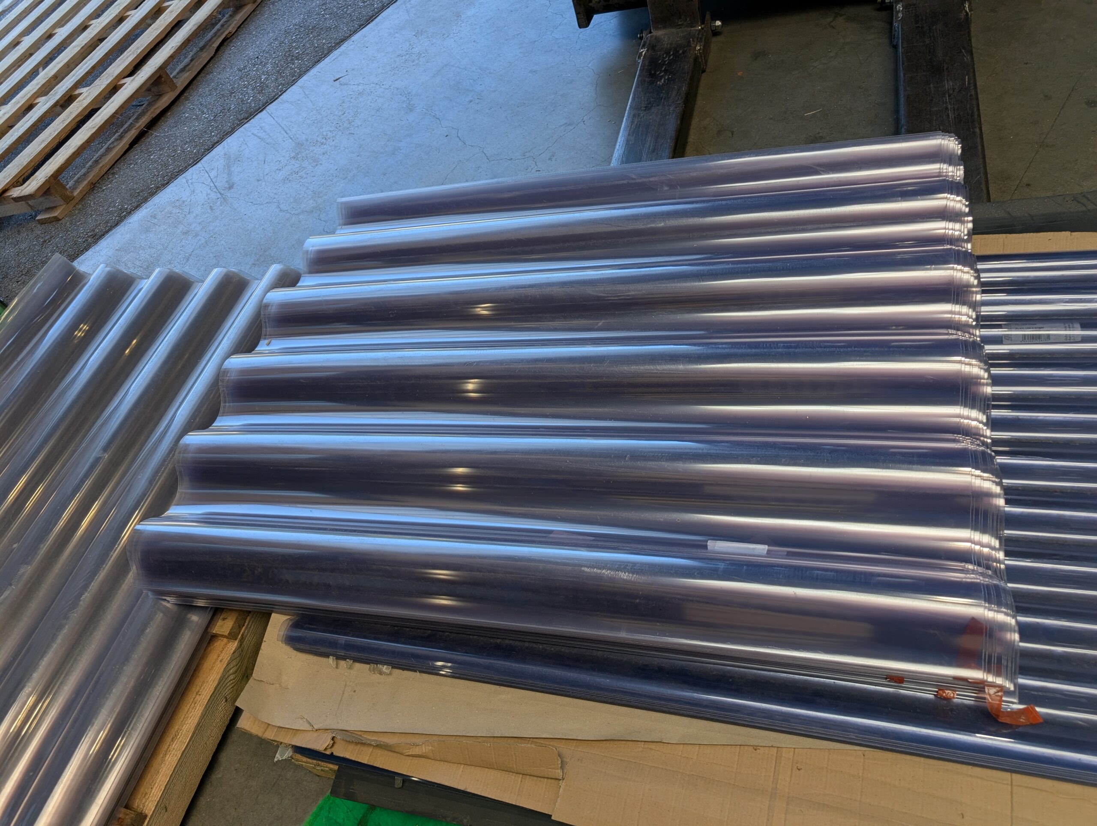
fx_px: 762
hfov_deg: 71.5
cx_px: 548
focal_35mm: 24
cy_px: 413
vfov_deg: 56.9
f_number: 1.68
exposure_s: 1/265
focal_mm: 6.9
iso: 29
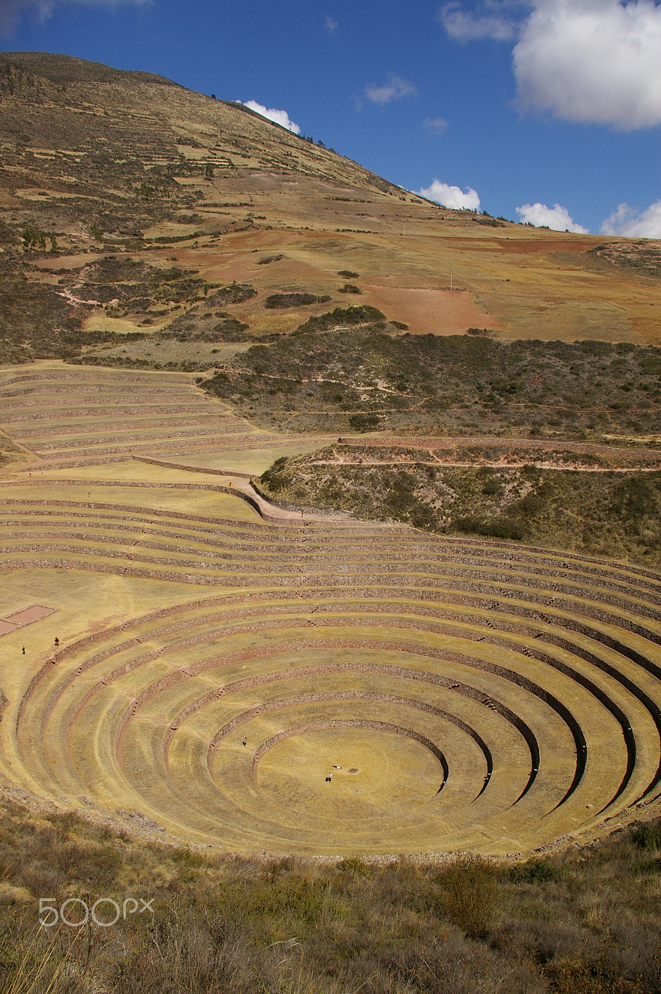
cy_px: 497
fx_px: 745
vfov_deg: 67.4
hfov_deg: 47.9
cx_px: 330
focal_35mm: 27
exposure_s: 1/250
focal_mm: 18
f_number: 11
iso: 200
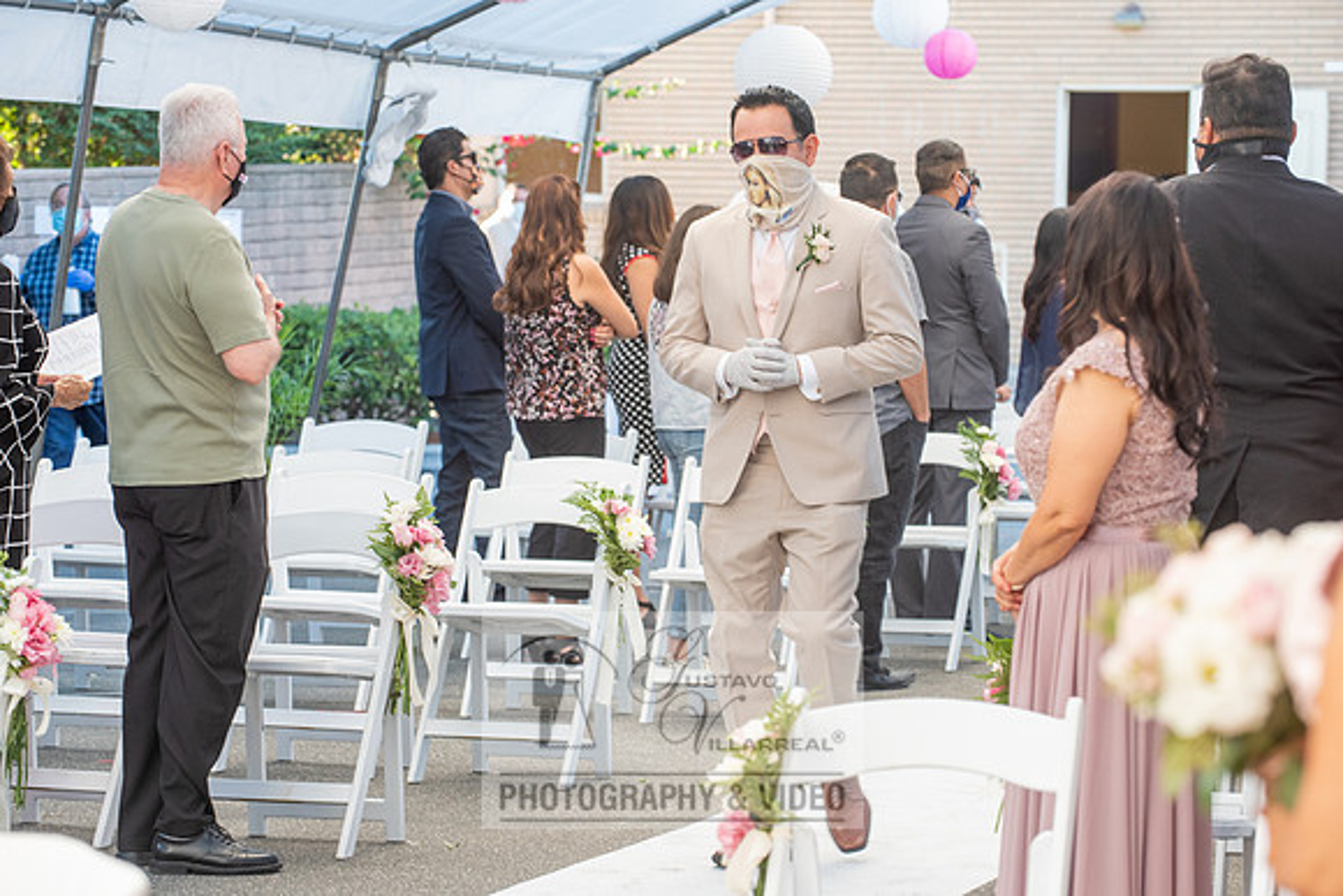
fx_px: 5222
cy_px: 448
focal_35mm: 140
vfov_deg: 9.8
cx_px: 672
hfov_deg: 14.7
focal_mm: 130
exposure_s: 1/125
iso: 640
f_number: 5.6
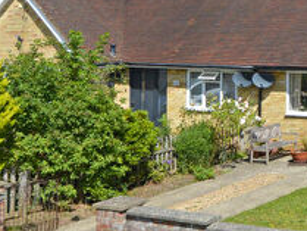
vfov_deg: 19.9
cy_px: 82
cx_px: 452
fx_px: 657
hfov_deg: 22.1
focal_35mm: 74
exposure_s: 1/320
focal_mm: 23
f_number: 14
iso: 400
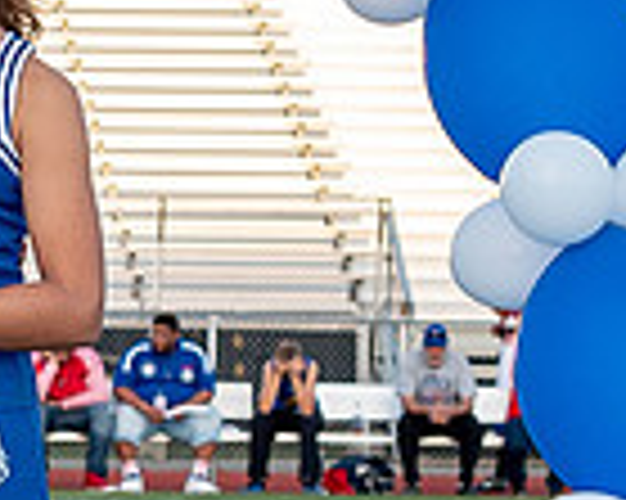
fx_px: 7869
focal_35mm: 425
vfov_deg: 3.6
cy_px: 84
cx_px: -467
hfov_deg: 4.5
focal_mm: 58
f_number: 5.6
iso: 100
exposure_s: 1/125
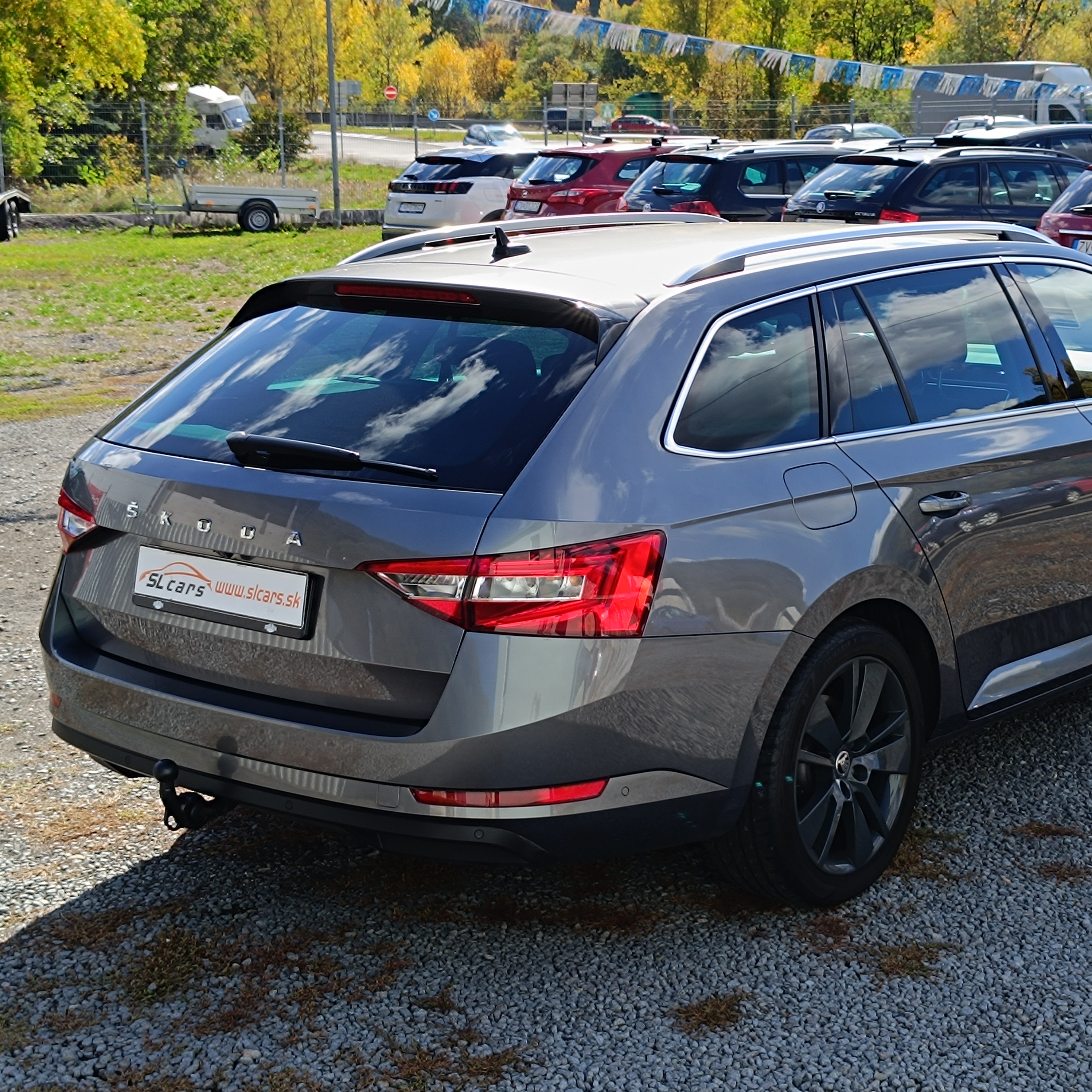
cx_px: 707
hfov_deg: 54.7
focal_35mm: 29
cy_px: 558
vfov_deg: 55.6
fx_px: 1035
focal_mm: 5.59
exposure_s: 1/576
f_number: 1.88
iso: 52
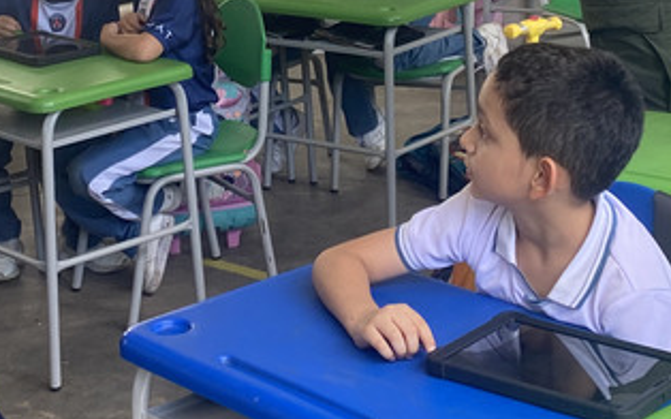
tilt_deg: -8.7
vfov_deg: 14.3
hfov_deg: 23.0
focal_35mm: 90
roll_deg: +2.7
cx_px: 278
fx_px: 1645
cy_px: -4
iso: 32
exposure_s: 1/140
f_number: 1.8
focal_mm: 4.25
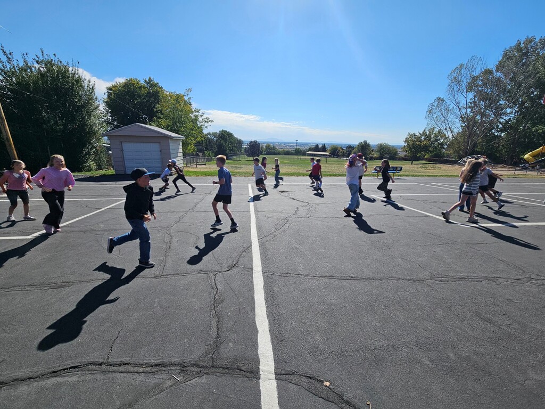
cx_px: 272
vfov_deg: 89.9
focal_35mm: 13
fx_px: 205
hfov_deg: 106.2
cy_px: 204
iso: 50
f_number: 2.2
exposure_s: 1/3372
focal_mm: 2.2
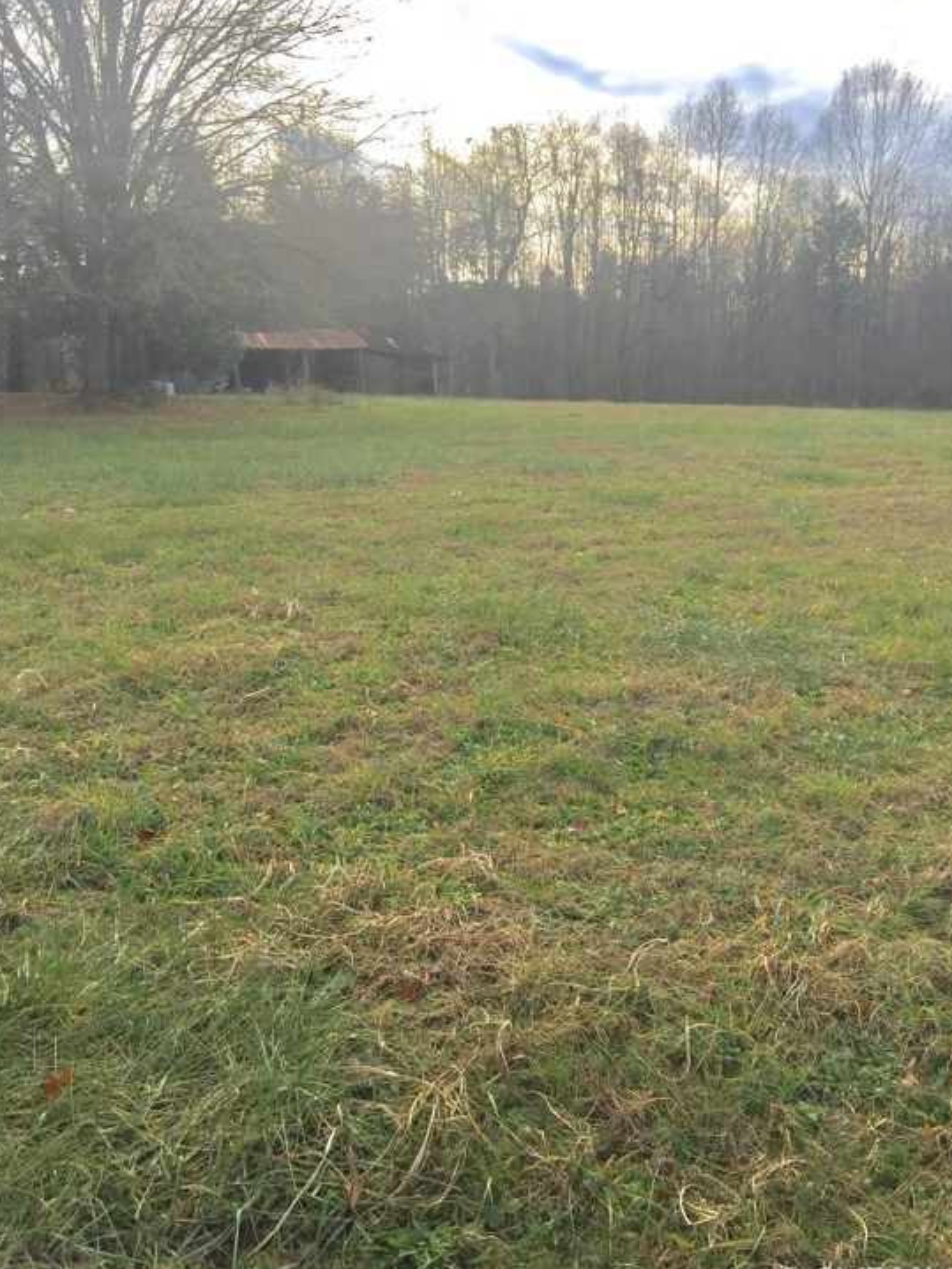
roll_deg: +0.5
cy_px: 633
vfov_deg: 58.3
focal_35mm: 31
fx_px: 1136
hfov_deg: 45.5
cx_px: 470
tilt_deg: -11.5
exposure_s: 1/898
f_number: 2.2
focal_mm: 4.15
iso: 32
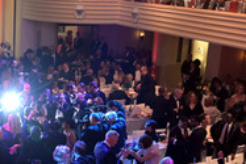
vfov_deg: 17.7
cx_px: 23
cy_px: 114
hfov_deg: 25.5
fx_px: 527
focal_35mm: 77
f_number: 5
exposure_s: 1/80
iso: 6400
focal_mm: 32
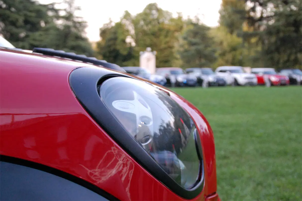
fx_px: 440
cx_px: 151
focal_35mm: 52
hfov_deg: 37.9
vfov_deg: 25.7
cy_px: 100
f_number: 5.6
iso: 1600
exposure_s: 1/125
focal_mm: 35
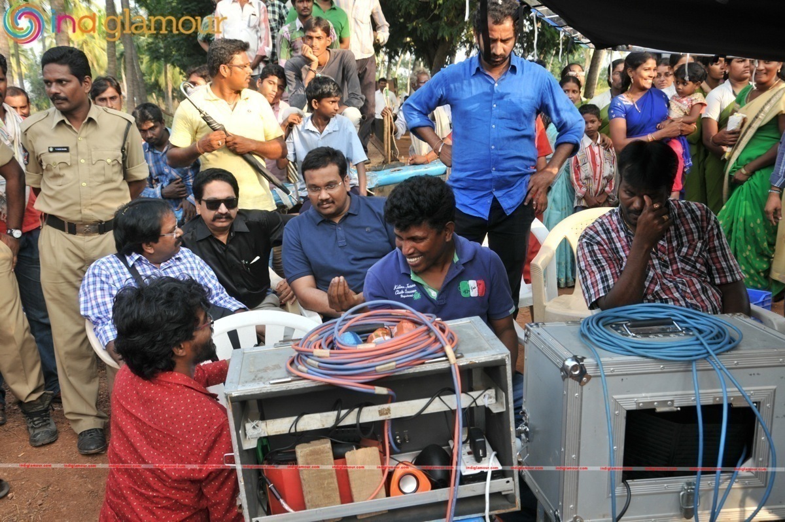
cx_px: 392
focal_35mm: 36
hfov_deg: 53.2
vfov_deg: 36.8
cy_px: 261
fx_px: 784
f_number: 7.1
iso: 250
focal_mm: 24
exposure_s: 1/125
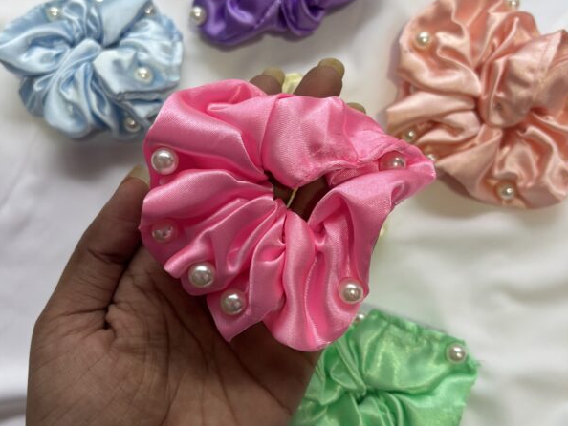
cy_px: 215
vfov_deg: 40.7
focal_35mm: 35
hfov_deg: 52.6
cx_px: 283
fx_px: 575
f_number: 1.6
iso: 125
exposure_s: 1/50
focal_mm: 5.96
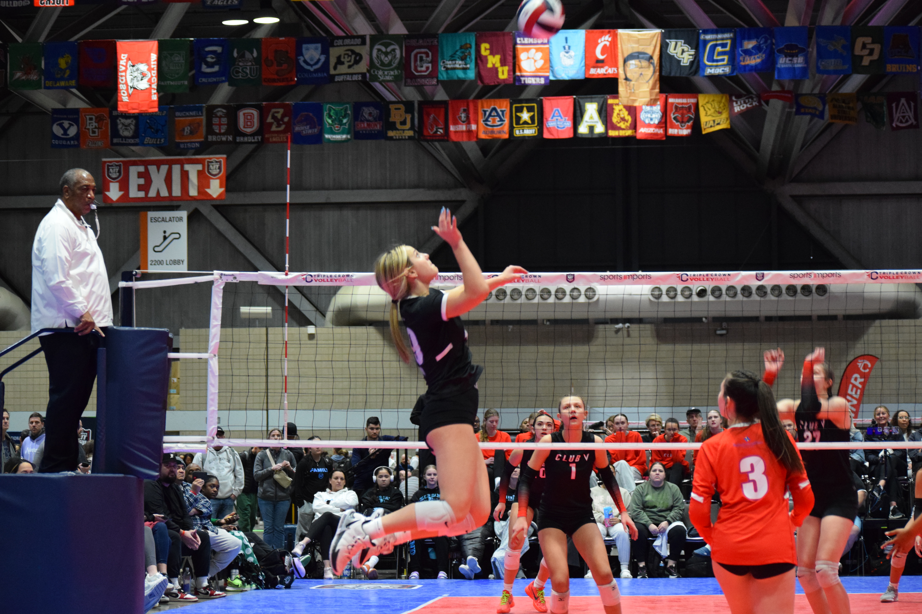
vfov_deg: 14.0
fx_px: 2497
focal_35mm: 98
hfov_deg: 20.9
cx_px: 461
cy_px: 307
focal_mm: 65
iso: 3200
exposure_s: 1/250
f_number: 4
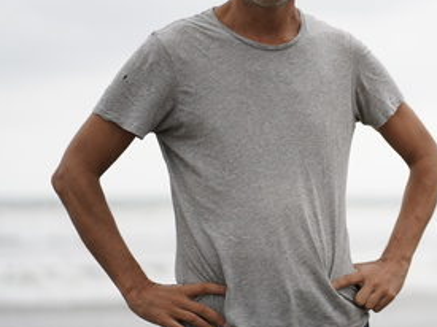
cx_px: 426
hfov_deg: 11.5
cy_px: 110
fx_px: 2158
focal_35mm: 171
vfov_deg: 8.7
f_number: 1.8
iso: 100
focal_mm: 85
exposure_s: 1/2000
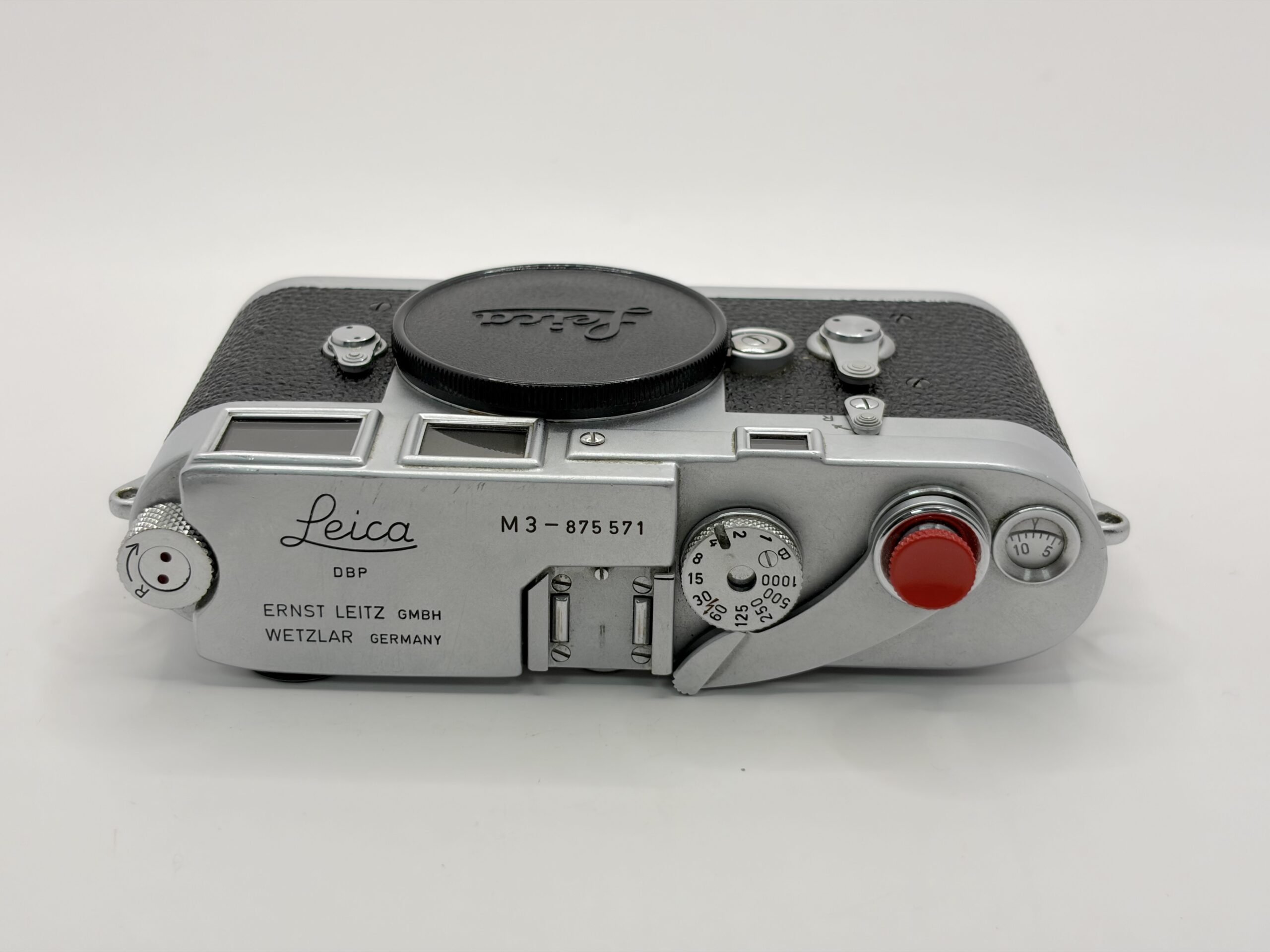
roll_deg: +0.3
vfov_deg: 28.0
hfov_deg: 36.8
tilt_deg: -25.6
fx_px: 1908
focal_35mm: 52
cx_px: 635
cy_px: 476
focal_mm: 5.96
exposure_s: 1/258
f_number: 1.6
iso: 32
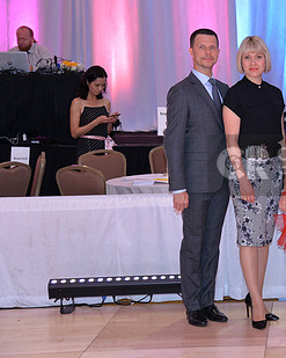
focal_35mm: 88
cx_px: 333
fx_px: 932
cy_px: 165
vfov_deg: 21.7
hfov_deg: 16.8
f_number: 4.5
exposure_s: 1/250
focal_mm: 50
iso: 2000
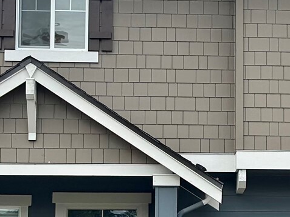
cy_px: 174
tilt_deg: +6.9
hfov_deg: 12.2
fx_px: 1349
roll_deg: -0.2
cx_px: 243
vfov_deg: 9.2
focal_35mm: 161
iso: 100
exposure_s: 1/2597
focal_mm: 6.86
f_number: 1.78
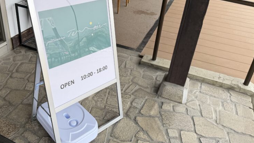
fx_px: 229
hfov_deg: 57.6
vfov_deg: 34.4
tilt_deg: -34.4
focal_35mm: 34
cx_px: 103
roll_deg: +0.1
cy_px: 52
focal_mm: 6.76
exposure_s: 1/772
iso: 80
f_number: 1.78
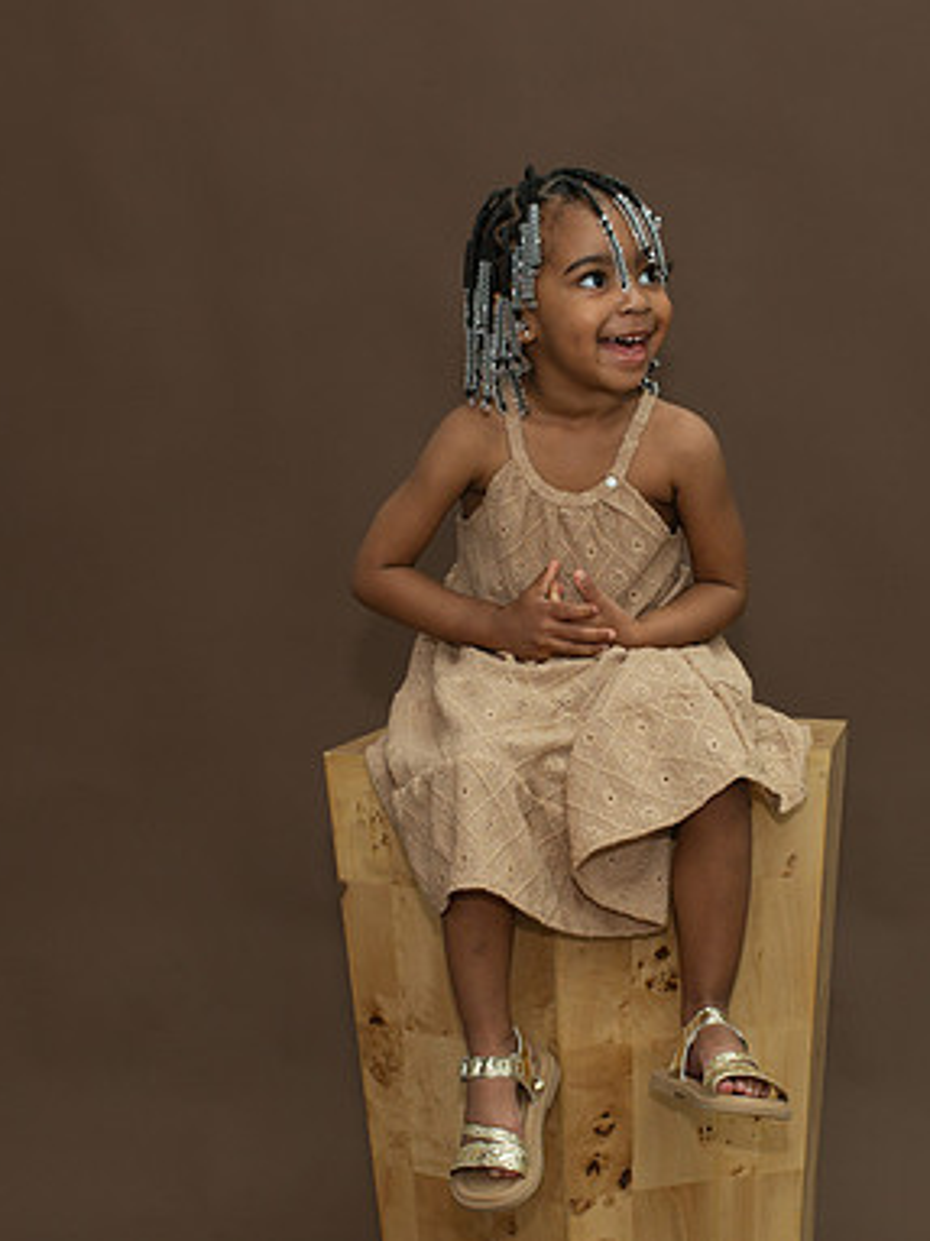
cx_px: 557
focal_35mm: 69
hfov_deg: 21.3
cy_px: 700
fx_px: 2473
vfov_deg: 28.1
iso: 1000
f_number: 5
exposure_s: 1/200
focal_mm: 35
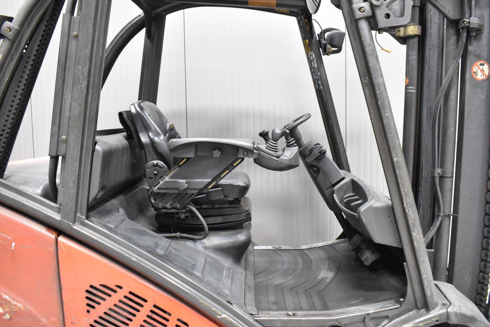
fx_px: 408
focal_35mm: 30
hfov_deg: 61.9
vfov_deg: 43.6
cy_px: 164
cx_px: 245
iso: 1600
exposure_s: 1/13
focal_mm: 20
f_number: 4.5
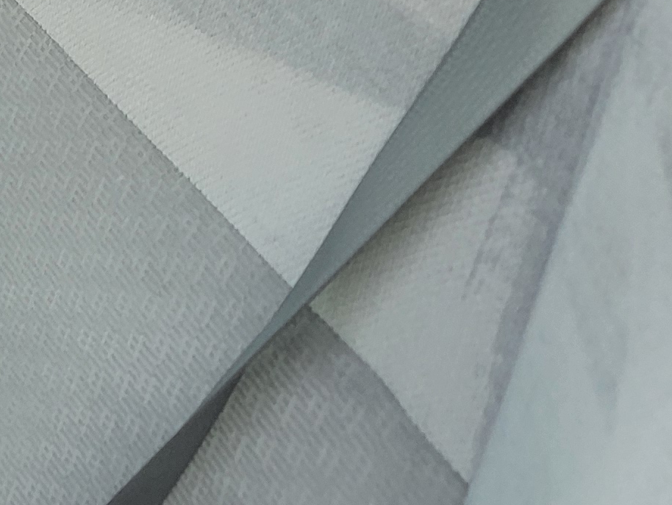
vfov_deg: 12.1
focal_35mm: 105
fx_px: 2039
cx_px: -42
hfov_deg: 18.1
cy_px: -591
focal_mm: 6.7
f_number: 1.8
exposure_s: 1/120
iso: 64
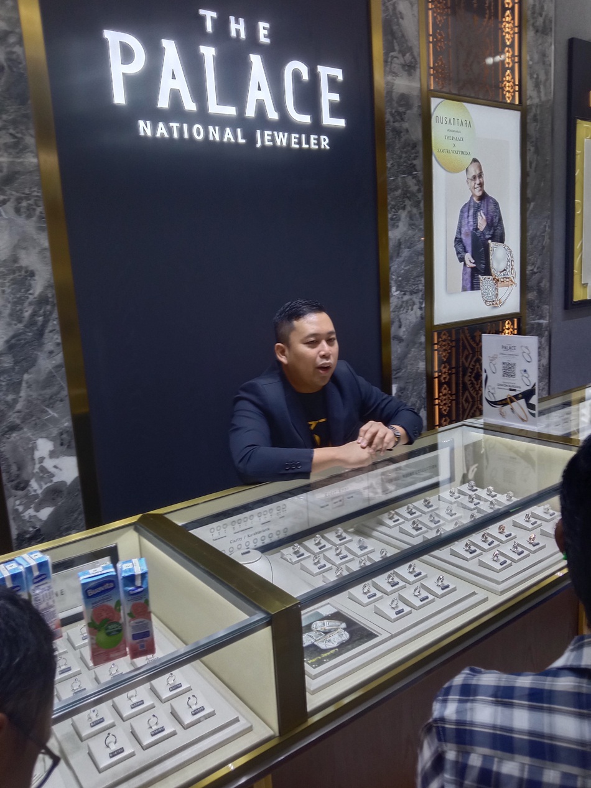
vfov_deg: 67.3
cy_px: 394
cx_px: 296
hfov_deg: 53.1
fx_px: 592
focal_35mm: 26
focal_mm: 3.65
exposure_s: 1/100
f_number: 2.2
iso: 204
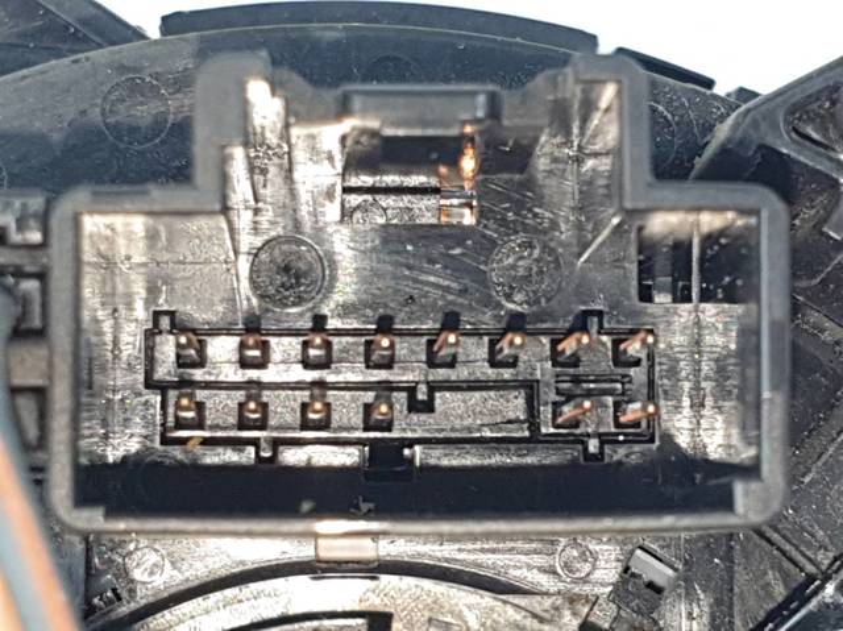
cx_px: 422
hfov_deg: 67.3
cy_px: 316
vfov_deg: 53.0
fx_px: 633
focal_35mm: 26
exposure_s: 1/100
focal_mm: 4.3
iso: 80
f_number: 2.4
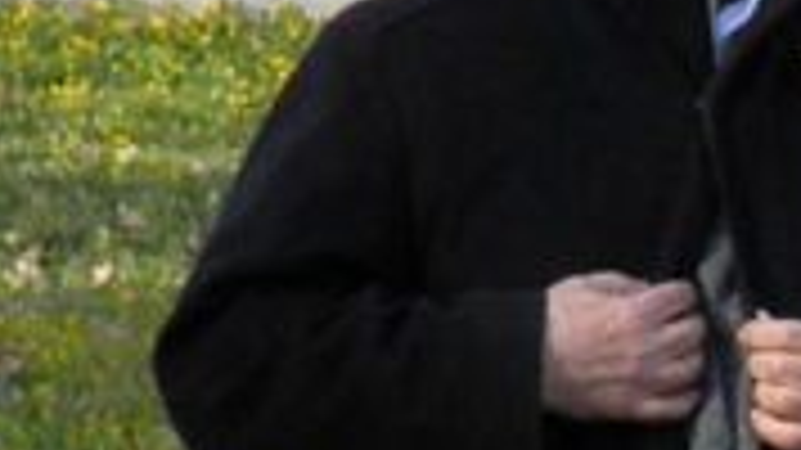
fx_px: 39833
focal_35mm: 1876
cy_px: 538
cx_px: 904
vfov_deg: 0.6
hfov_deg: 1.2
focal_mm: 83.4
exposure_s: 1/640
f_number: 5.8
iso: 500
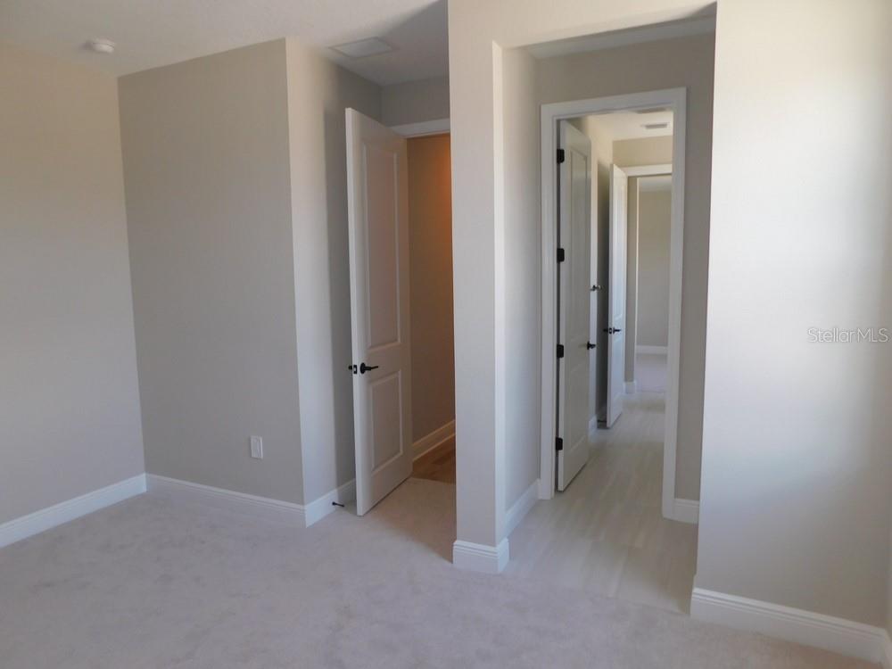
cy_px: 334
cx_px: 446
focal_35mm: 23
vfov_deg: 58.9
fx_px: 593
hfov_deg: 73.9
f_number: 3
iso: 125
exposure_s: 1/50
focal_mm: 4
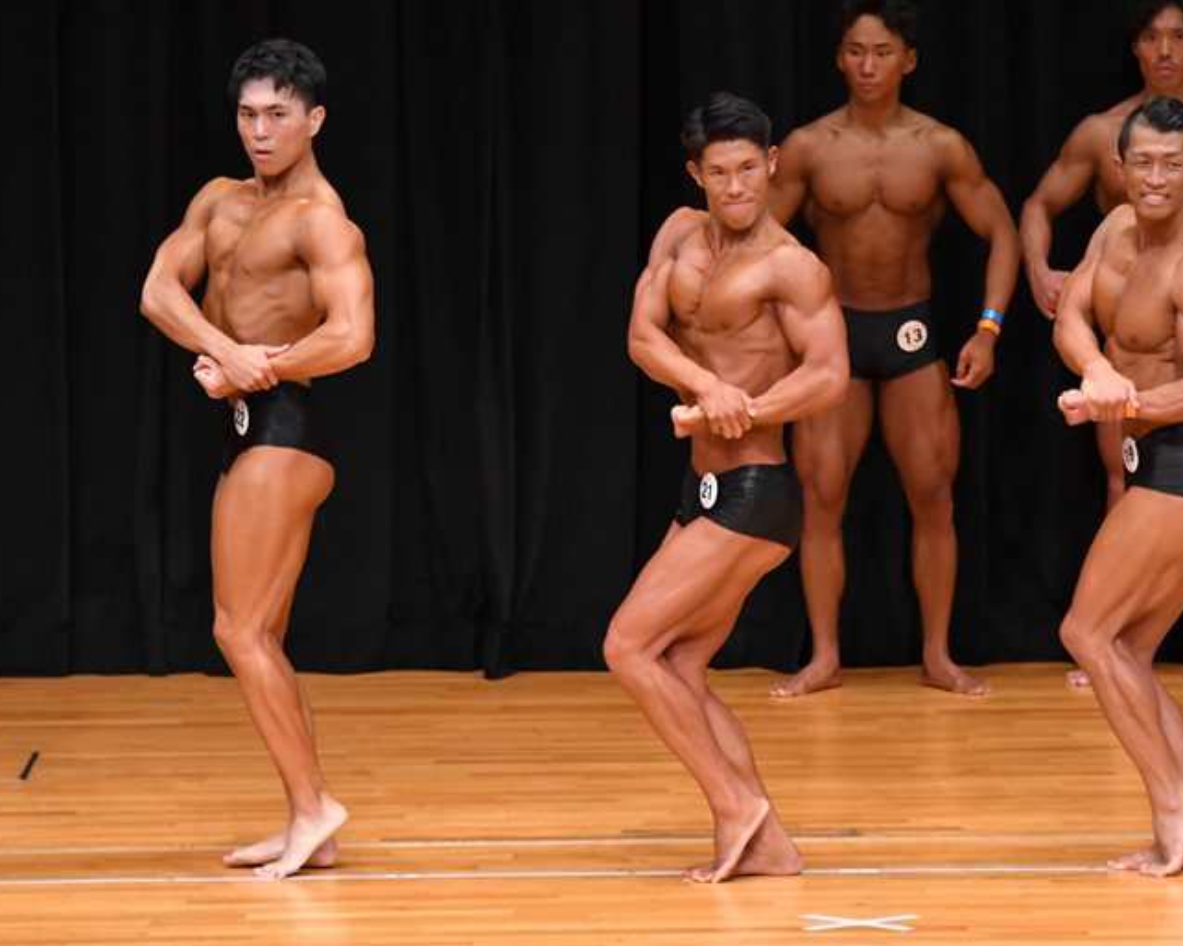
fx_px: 10709
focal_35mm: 306
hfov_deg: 6.3
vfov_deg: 5.1
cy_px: 474
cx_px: 657
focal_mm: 180
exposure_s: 1/400
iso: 4000
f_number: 5.6
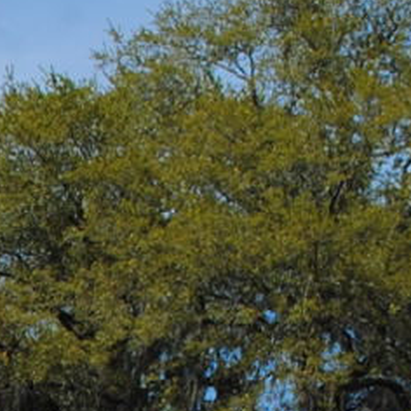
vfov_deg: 6.4
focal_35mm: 270
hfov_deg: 6.2
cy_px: 732
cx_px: -552
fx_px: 3627
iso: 100
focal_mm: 26
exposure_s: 1/320
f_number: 9
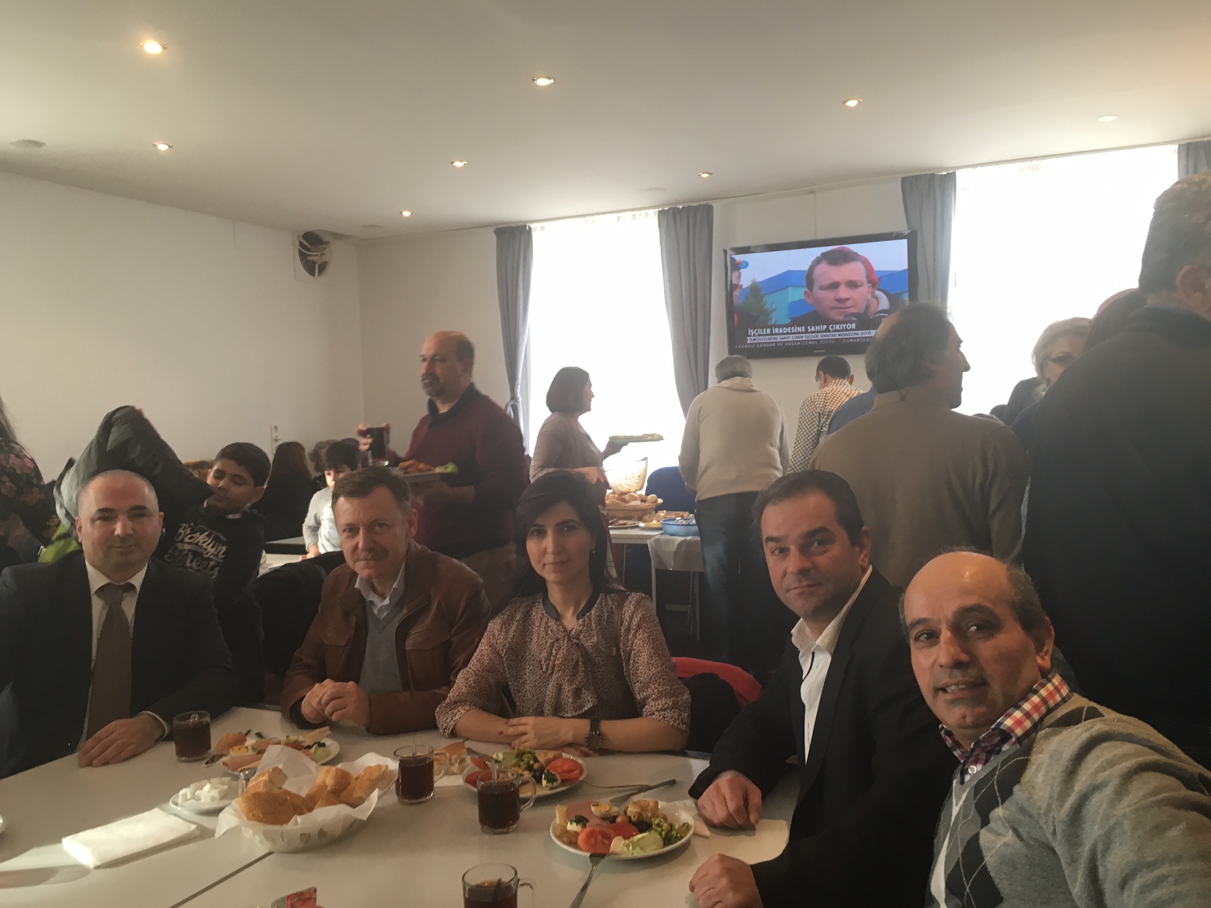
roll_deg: +1.4
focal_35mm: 29
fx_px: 1015
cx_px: 606
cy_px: 454
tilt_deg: -3.3
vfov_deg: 48.2
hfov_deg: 61.7
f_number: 2.2
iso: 80
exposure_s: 1/33
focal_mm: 4.15
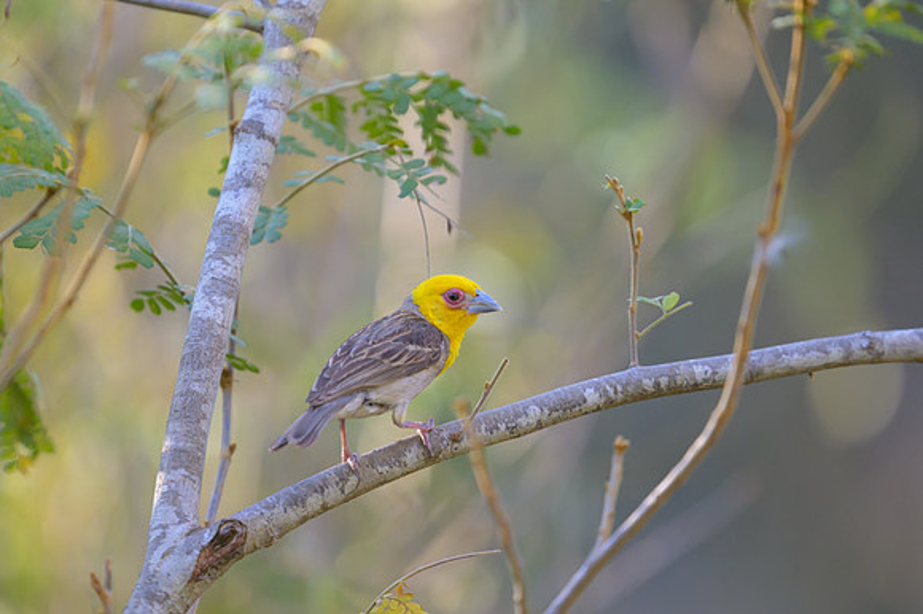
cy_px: 315
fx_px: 18641
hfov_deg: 2.8
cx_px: 463
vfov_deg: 1.9
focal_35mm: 727
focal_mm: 560
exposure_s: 1/800
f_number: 4
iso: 1100
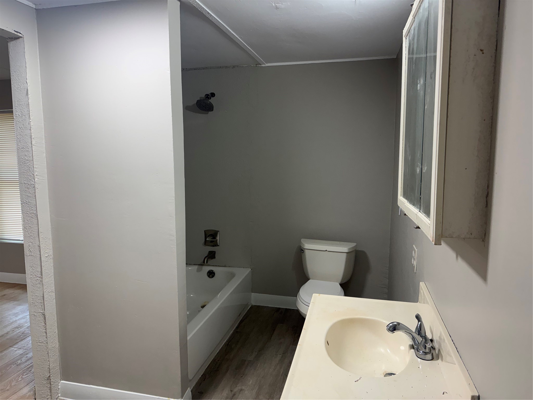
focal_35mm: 24
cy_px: 200
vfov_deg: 56.8
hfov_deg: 71.6
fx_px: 370
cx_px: 266
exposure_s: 1/120
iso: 160
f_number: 1.78
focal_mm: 6.76
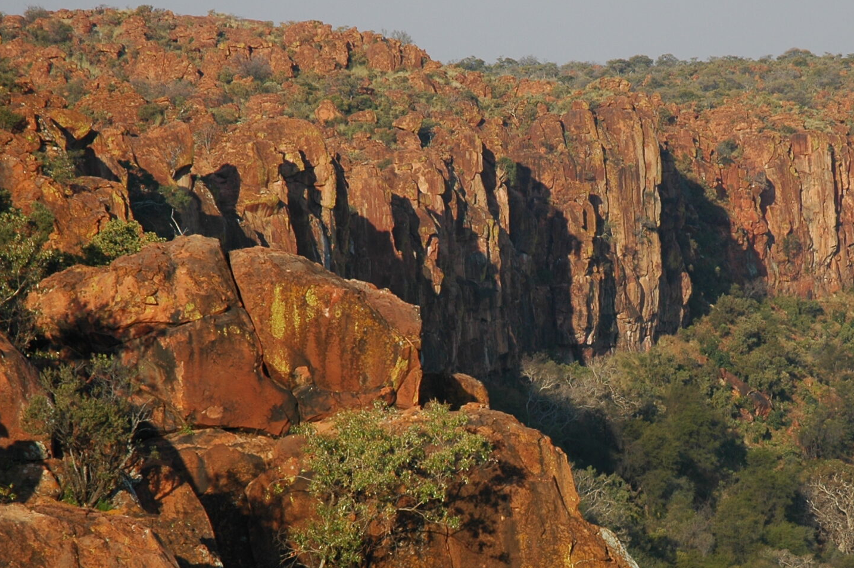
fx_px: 3935
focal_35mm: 166
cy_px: 429
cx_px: 642
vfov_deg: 8.2
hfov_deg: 12.3
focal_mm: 62
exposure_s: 1/160
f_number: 6.3
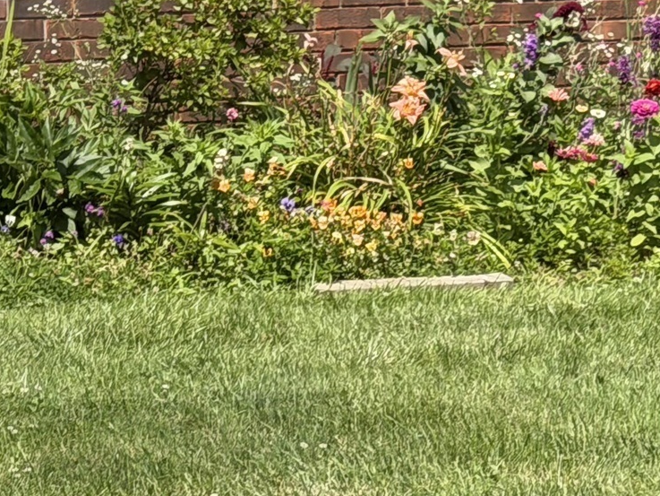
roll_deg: +1.8
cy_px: -21
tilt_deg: -5.4
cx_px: -548
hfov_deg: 9.4
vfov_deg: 7.4
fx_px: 3814
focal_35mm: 200
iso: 64
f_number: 1.78
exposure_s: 1/3891
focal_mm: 6.76
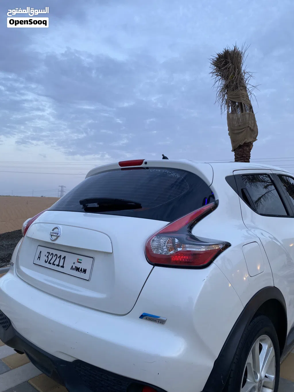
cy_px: 196
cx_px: 147
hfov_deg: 53.1
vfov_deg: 67.3
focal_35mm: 26
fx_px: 294
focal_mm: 4.25
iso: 80
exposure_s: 1/100
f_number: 1.8
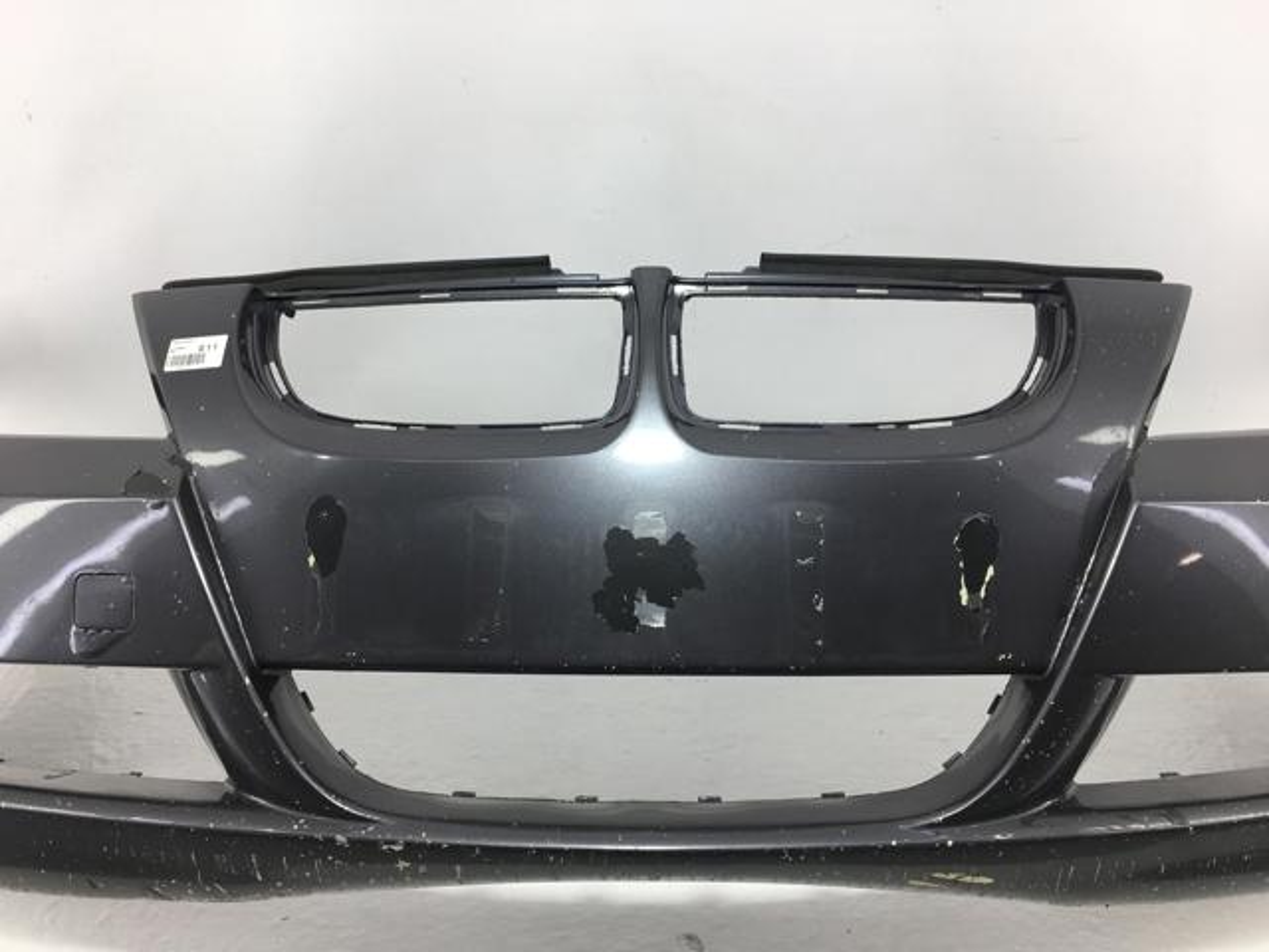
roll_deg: +2.4
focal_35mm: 29
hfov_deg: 61.7
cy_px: 476
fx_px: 1063
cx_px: 634
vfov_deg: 48.2
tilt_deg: -41.3
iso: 25
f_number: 2.2
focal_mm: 4.15
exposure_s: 1/112
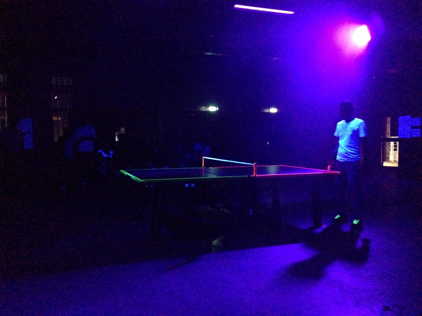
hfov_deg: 55.4
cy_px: 158
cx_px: 211
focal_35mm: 33
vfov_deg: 42.9
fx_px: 402
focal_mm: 4.13
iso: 3200
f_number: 2.4
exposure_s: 1/15
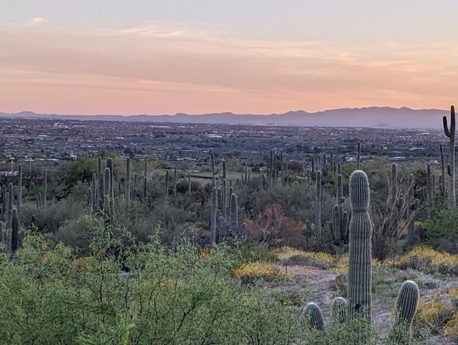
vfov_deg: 16.6
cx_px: 223
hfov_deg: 22.0
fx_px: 1179
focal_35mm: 89
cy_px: 148
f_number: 1.85
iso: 44
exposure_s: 1/296
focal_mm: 6.81
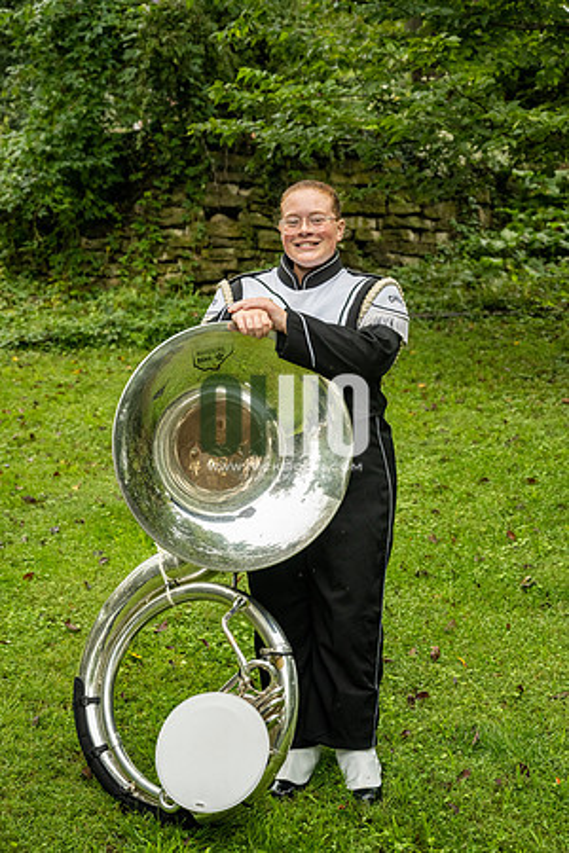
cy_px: 426
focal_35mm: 52
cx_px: 284
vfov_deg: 38.2
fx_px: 1233
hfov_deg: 26.0
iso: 800
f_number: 4
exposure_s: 1/1250
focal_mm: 52
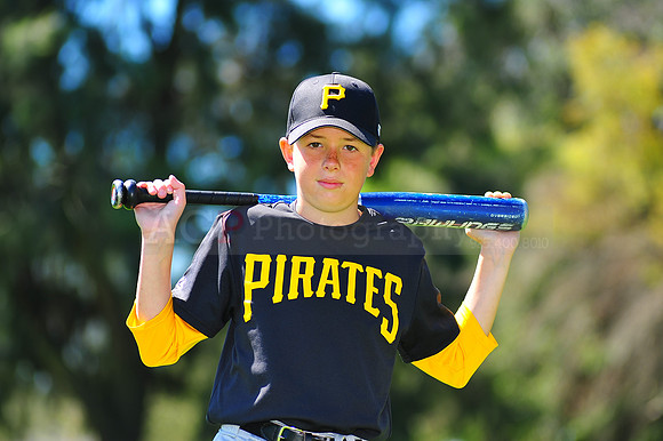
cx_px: 332
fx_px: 3313
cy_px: 220
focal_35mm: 180
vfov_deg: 7.6
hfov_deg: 11.4
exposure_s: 1/400
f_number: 4.5
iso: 200
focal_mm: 180
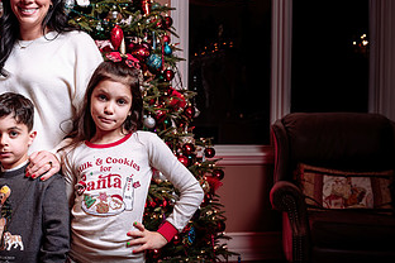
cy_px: 121
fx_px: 571
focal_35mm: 52
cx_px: 46
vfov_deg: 26.0
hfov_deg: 36.1
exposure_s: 1/160
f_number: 4
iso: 500
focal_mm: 28
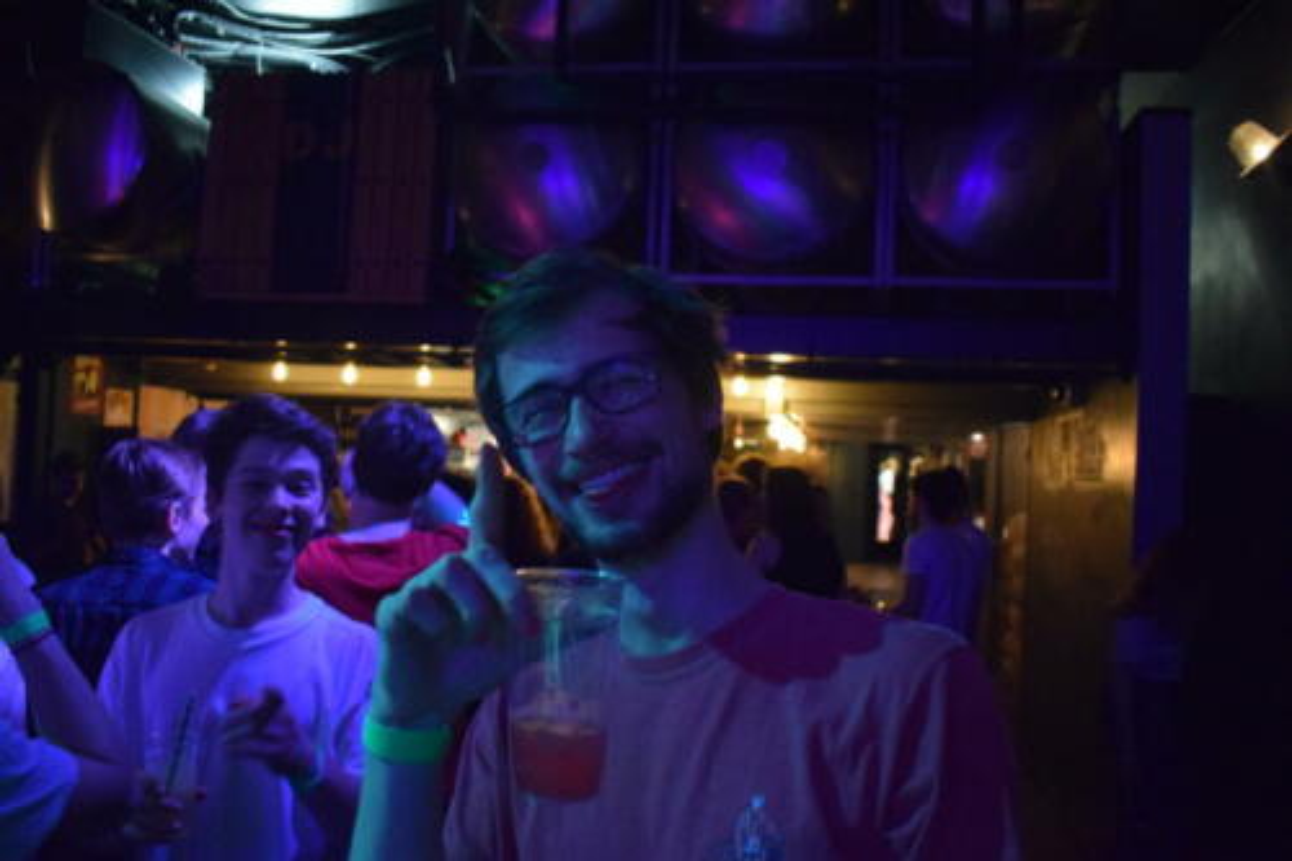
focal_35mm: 32
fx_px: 1130
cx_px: 646
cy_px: 430
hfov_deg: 59.5
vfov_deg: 41.7
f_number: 3.8
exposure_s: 1/40
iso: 6400
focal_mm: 21
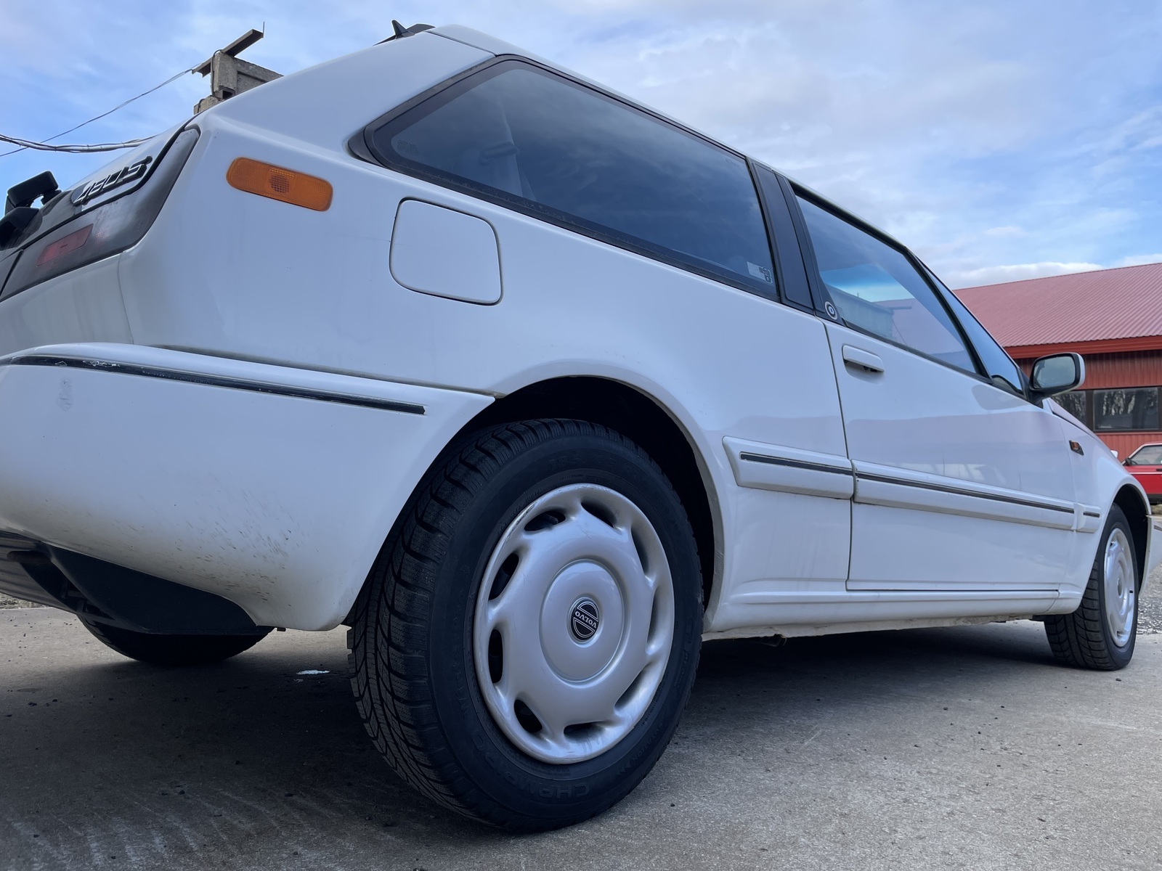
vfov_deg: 53.1
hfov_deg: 67.3
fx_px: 873
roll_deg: +0.7
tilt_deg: +2.5
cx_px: 581
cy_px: 436
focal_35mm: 26
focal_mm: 4.2
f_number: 1.6
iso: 32
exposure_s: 1/997
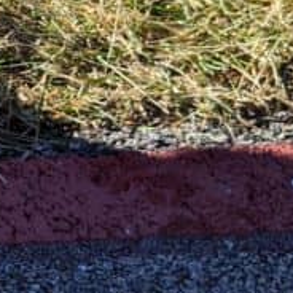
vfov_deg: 13.0
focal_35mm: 133
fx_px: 1274
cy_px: 24
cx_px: -457
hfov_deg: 10.8
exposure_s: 1/1565
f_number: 1.8
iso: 49
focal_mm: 4.44
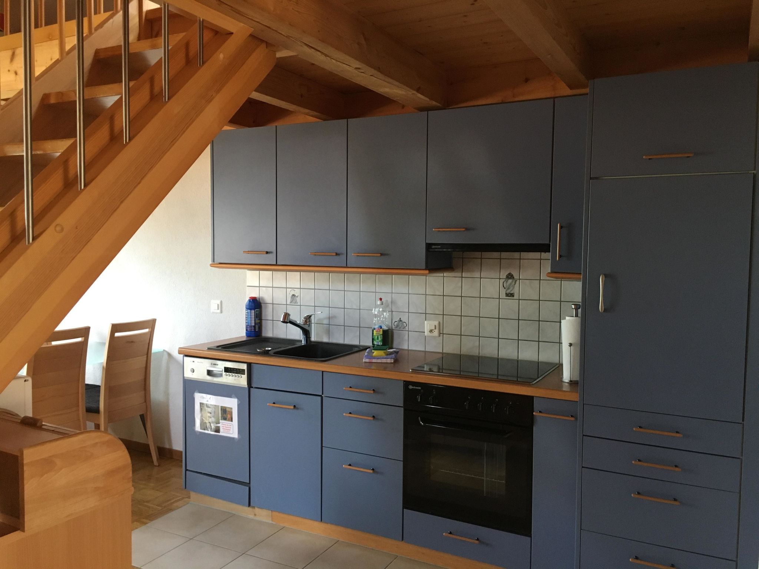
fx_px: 636
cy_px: 284
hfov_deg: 61.7
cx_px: 380
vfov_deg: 48.2
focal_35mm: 29
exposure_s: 1/33
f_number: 2.2
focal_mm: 4.15
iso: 250
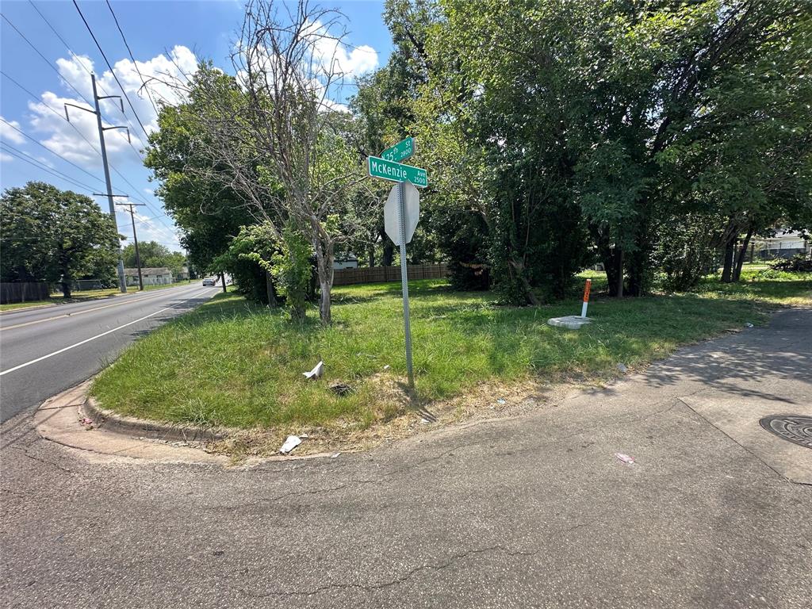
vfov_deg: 85.7
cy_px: 304
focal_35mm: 14
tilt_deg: -6.4
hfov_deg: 102.1
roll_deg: +2.3
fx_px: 328
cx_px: 406
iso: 40
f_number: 2.2
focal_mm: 2.22
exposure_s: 1/504
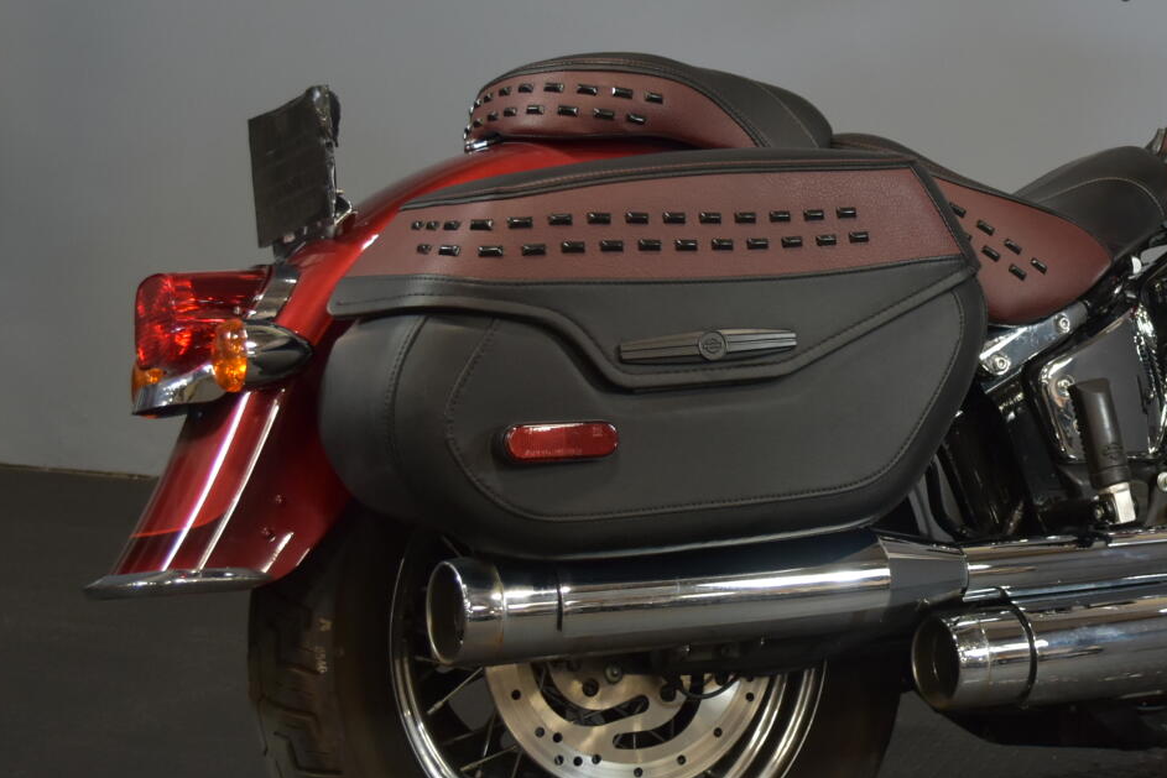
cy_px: 241
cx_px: 1048
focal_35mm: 70
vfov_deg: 19.4
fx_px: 2269
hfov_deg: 27.8
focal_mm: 22
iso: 560
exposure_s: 1/30
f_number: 4
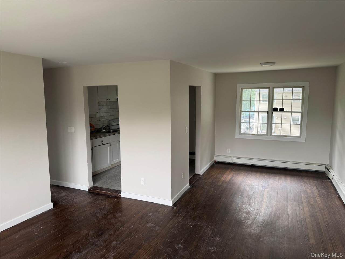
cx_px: 172
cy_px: 130
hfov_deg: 71.6
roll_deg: +0.0
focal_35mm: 24
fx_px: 239
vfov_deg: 56.8
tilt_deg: -6.2
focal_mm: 6.76
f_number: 1.78
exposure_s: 1/121
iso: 200
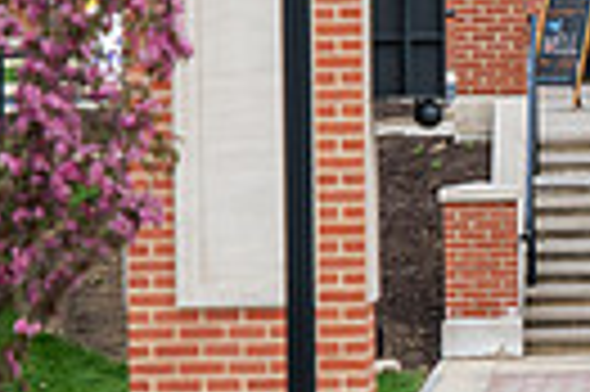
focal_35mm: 754
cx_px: 815
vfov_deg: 1.8
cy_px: 110
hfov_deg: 2.7
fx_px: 12342
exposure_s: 1/800
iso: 200
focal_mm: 170
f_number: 3.2
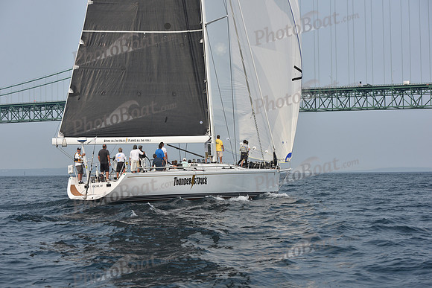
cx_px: 216
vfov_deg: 19.5
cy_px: 144
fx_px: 840
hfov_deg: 28.8
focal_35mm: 70
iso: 250
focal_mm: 70
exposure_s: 1/1250
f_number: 7.1
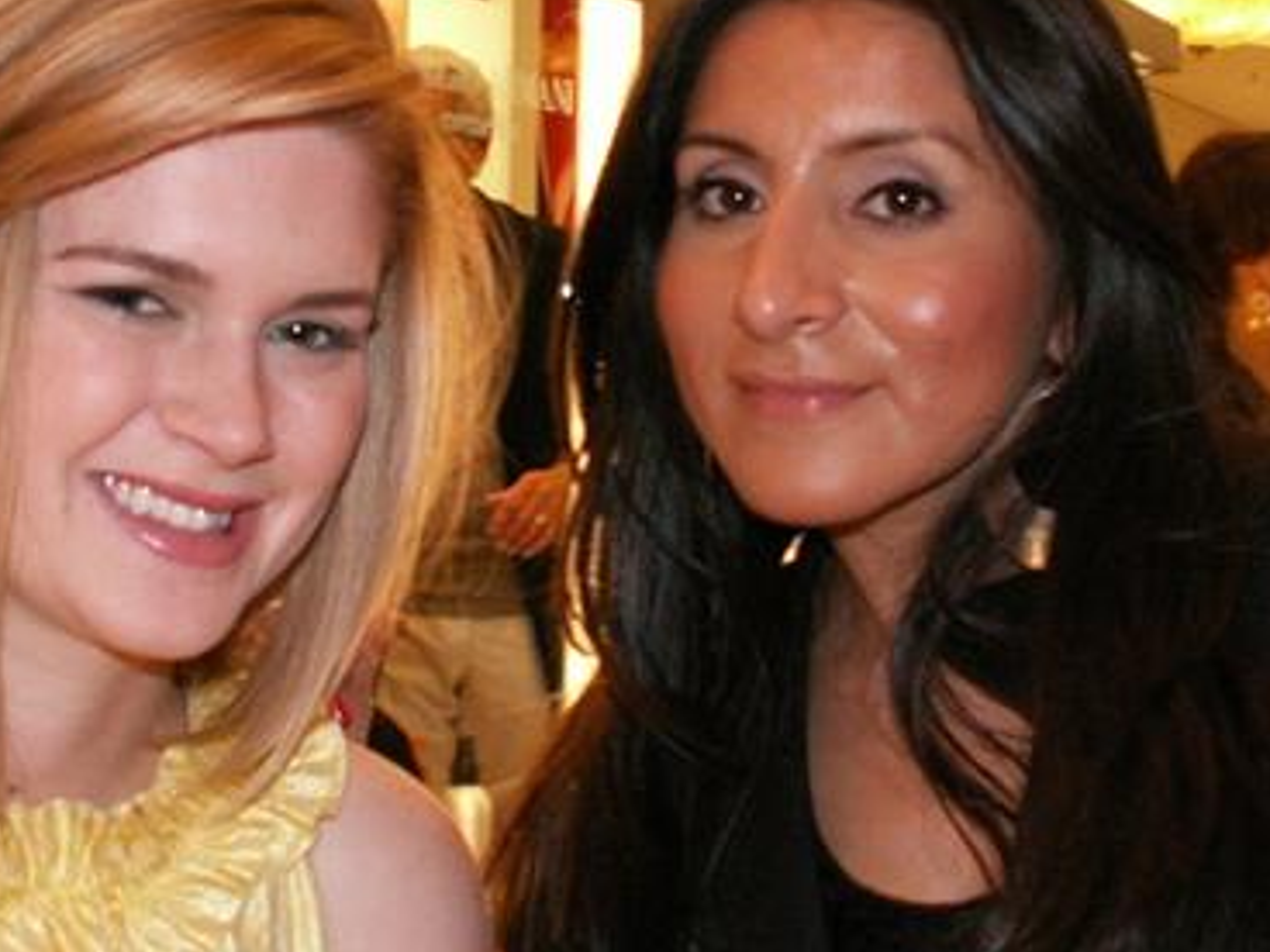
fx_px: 2128
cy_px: 474
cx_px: 400
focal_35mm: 58
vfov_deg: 25.2
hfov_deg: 32.9
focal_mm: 5.86
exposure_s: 1/40
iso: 160
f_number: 2.8
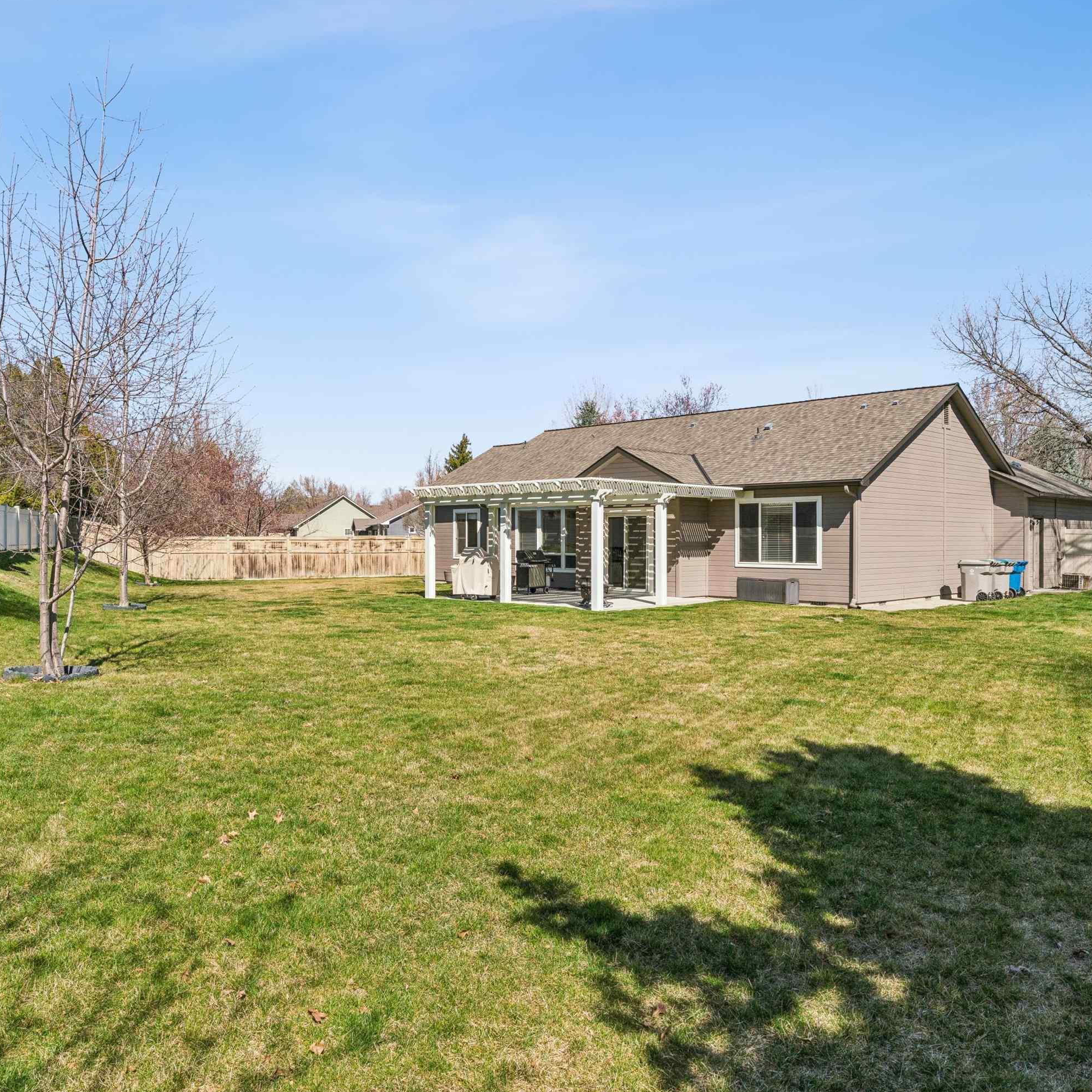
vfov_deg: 61.6
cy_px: 533
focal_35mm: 26
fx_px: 916
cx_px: 509
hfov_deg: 61.5
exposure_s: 1/500
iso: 400
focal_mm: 19.5
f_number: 13
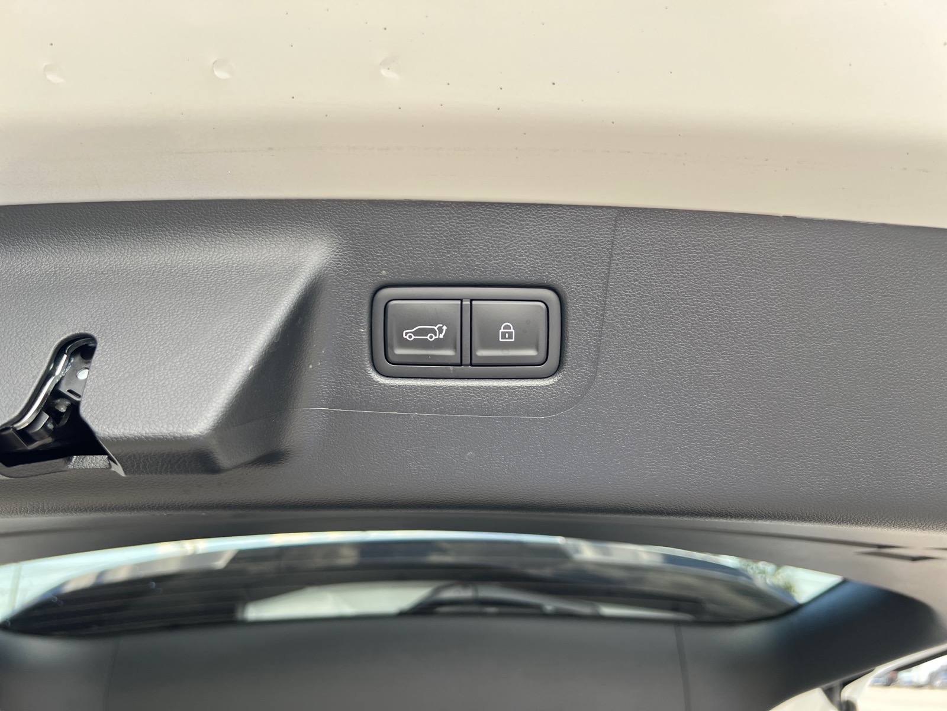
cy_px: 356
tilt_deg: +22.0
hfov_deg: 67.3
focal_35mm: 26
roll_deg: +0.7
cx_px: 474
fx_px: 711
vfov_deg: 53.1
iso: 50
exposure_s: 1/124
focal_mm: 5.7
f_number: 1.5
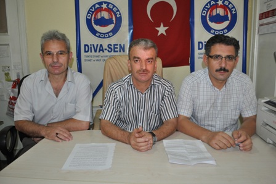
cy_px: 92
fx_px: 230
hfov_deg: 62.0
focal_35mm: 30
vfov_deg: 43.5
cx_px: 138
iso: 800
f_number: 3.8
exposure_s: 1/60
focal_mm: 20
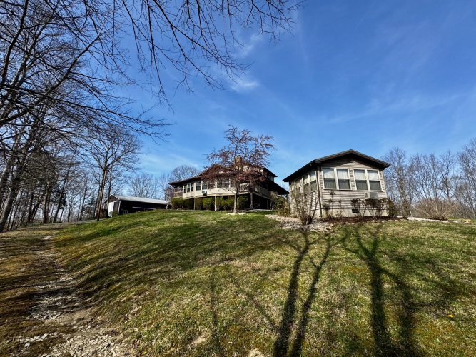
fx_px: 192
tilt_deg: +14.0
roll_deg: -0.4
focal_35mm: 14
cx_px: 238
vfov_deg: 85.7
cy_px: 178
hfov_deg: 102.1
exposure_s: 1/1346
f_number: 2.2
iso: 40
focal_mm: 2.22
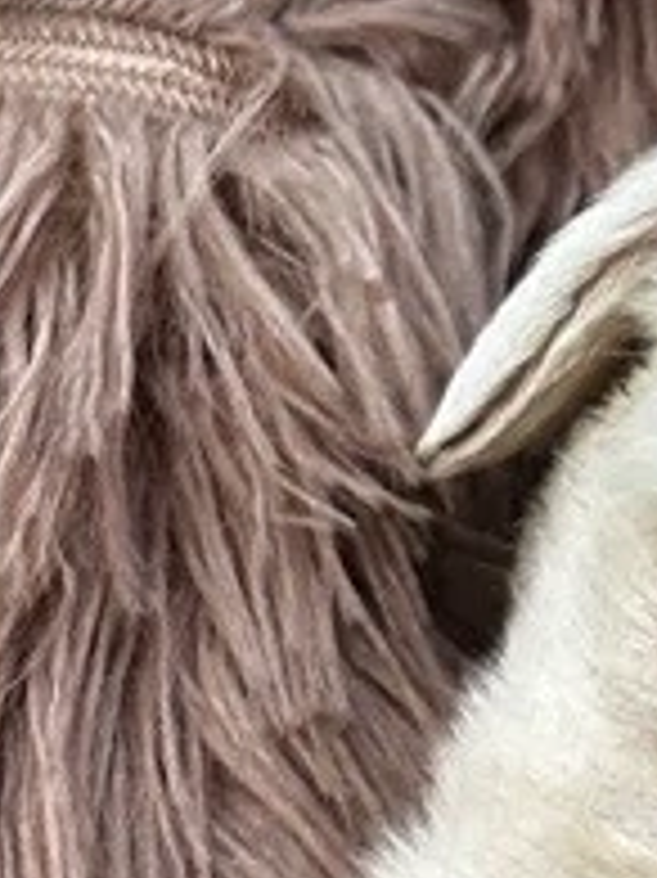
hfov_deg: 9.0
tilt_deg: -35.4
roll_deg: -32.8
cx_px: 706
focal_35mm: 164
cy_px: 1036
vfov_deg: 11.8
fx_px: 4155
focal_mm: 6.86
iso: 250
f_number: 1.78
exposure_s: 1/88
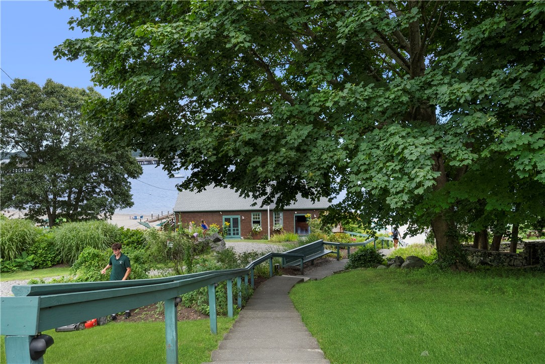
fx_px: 454
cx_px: 272
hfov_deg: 61.9
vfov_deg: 43.7
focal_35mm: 30
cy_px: 182
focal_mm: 30
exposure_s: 1/500
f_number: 7.1
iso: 1250
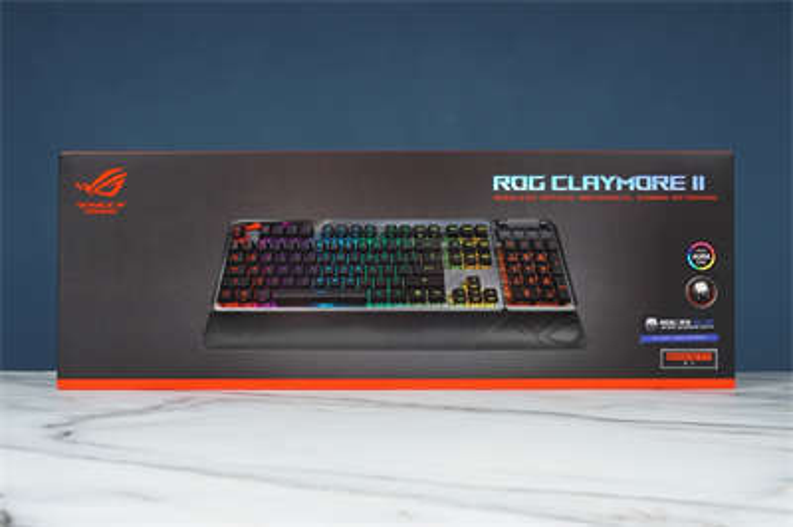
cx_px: 396
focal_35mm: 58
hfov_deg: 34.2
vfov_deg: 23.1
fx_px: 1288
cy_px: 264
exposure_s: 1/160
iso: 200
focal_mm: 39
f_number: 11
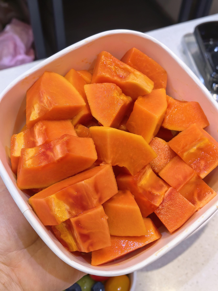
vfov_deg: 51.4
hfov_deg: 39.7
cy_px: 146
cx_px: 109
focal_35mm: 36
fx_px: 302
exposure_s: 1/100
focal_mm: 8.5
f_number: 2.8
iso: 125
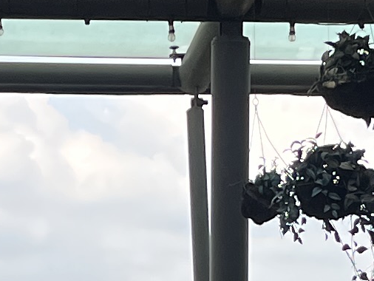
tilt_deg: +0.0
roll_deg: -0.8
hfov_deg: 9.5
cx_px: 73
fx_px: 2238
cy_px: 541
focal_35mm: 207
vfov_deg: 7.0
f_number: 1.6
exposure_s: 1/1325
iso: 50
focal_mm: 5.1
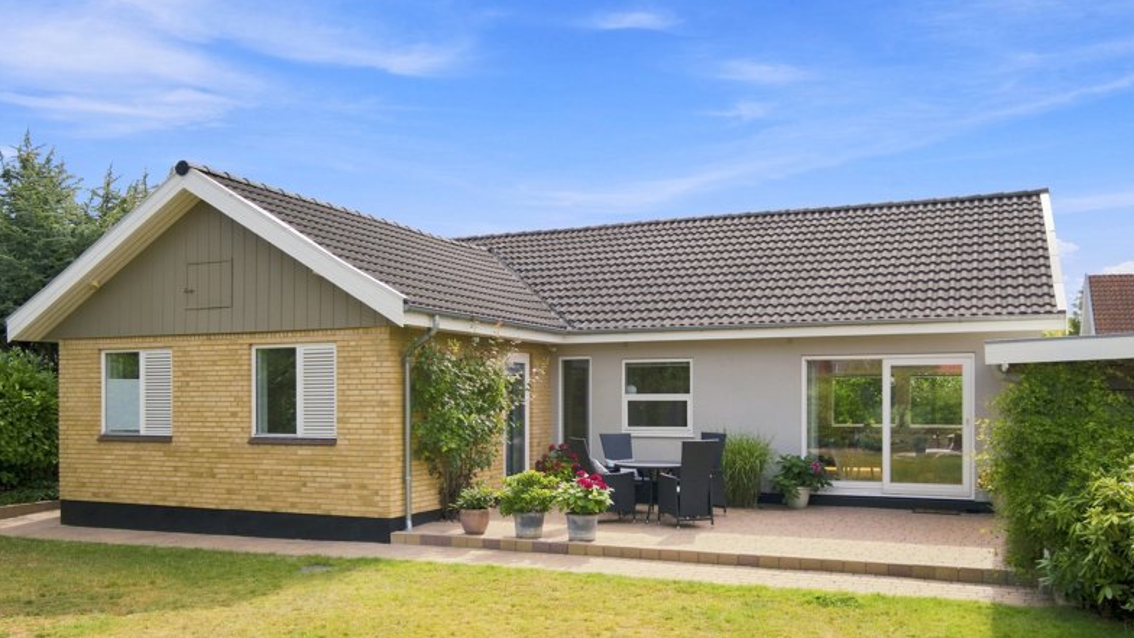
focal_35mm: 31
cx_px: 570
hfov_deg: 62.6
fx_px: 932
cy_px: 380
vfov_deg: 37.6
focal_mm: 19.1
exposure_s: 1/320
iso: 200
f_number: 8
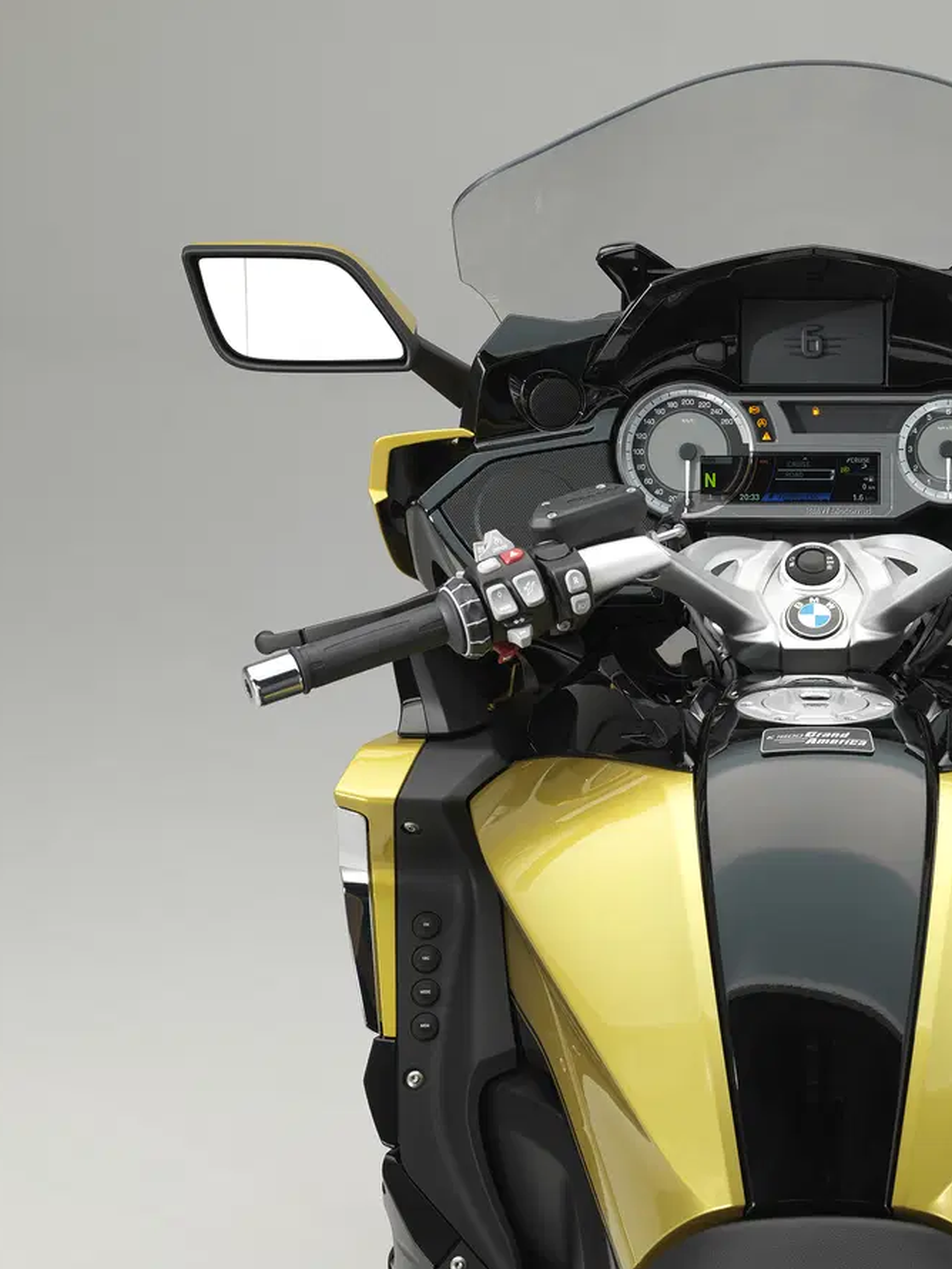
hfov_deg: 14.0
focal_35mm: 105
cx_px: 812
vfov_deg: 18.7
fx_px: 3851
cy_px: 637
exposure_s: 1/2
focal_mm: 100
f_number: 13
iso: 100
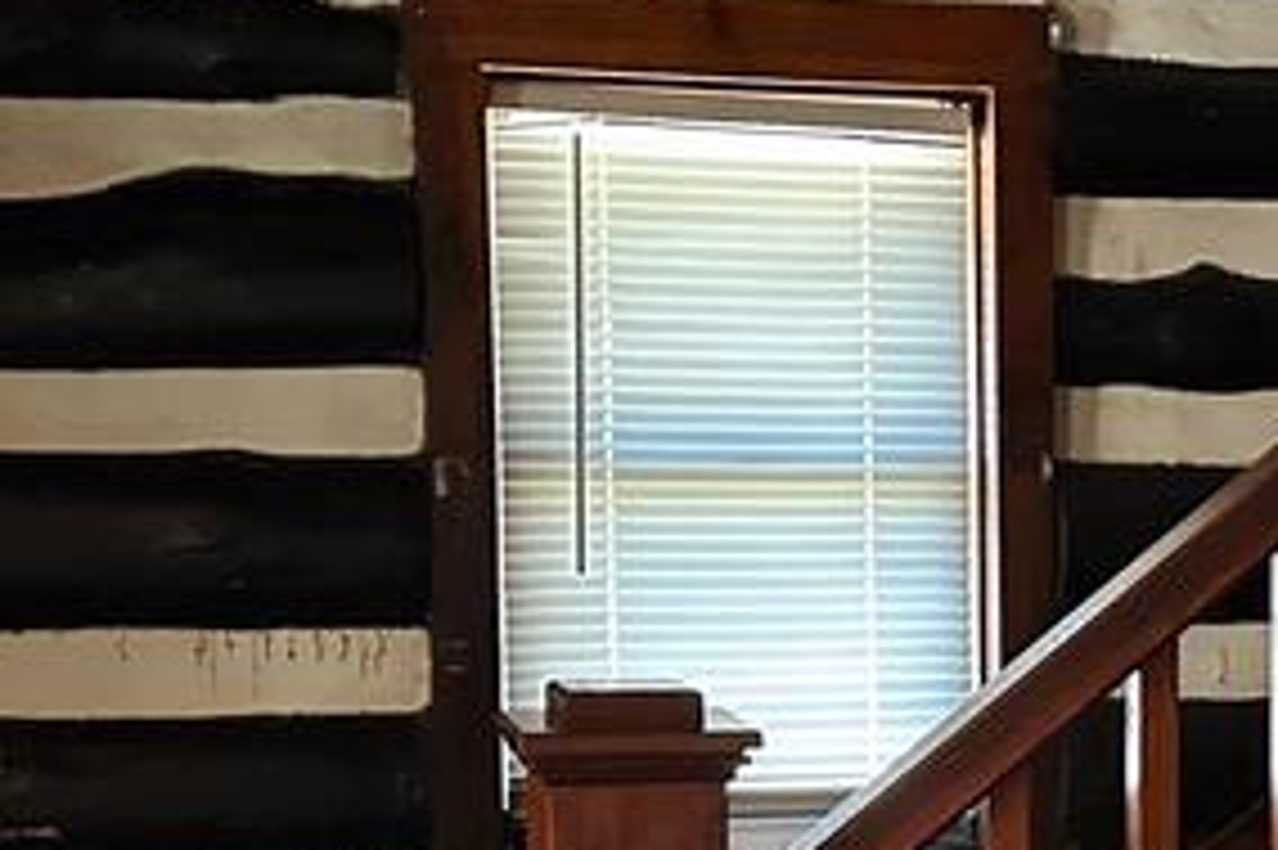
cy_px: 666
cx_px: 1152
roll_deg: -1.9
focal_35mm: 90
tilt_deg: -5.7
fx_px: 3193
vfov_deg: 15.1
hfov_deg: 22.1
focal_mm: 6.86
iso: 1000
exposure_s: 1/30
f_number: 1.78
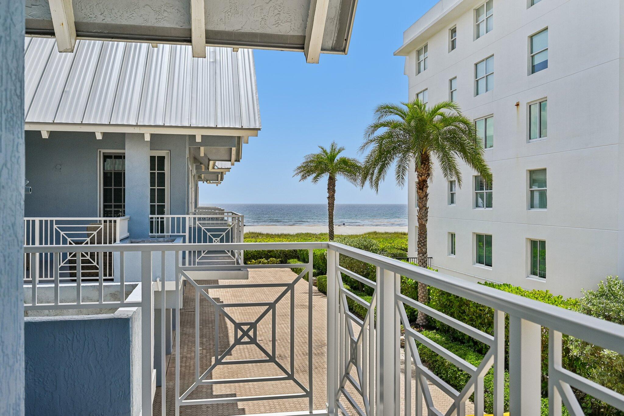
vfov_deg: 43.6
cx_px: 312
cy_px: 208
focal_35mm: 30
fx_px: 520
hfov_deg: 61.9
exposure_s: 1/1600
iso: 320
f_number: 8
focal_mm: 30
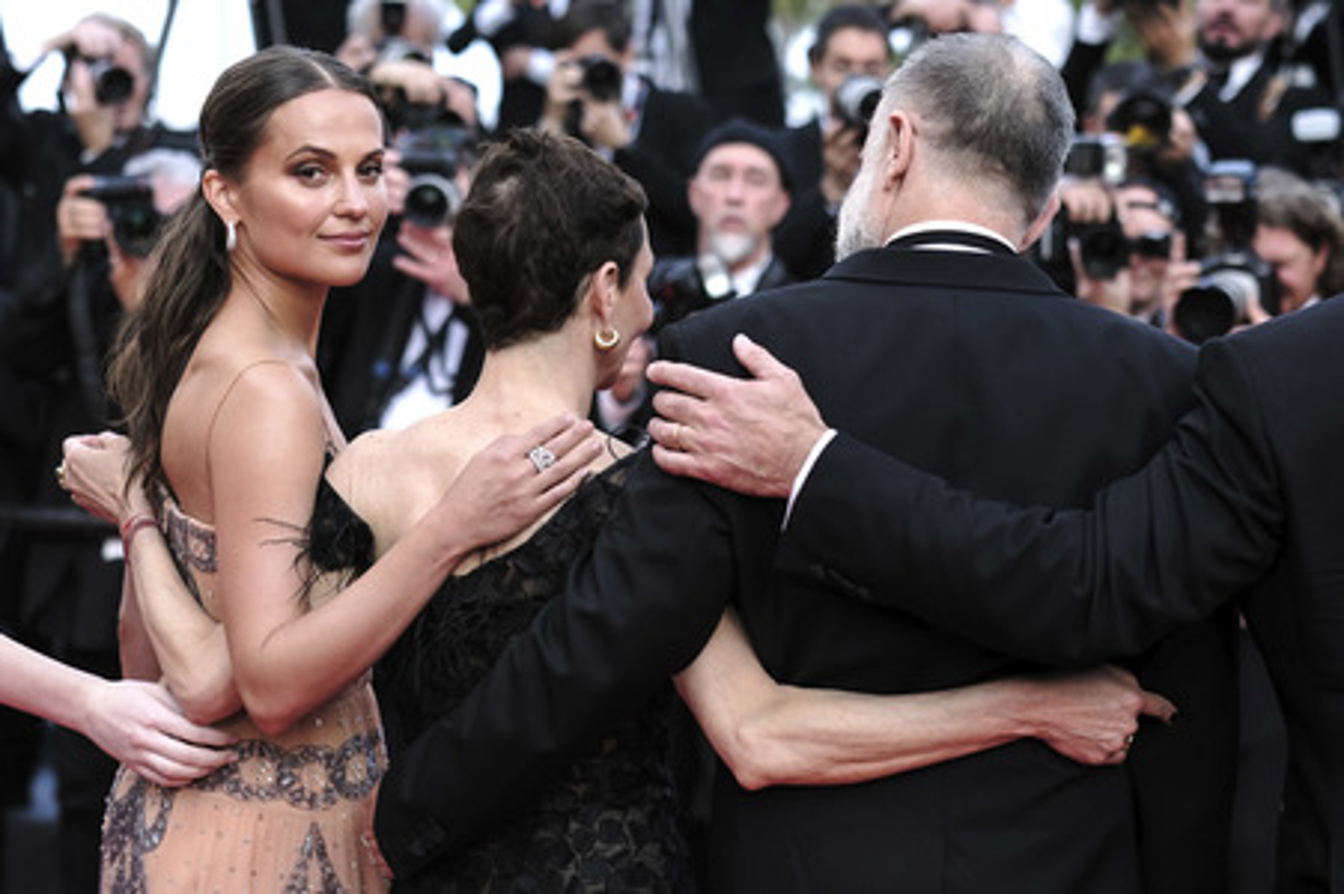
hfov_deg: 24.2
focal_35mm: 84
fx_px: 3134
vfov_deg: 16.2
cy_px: 447
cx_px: 672
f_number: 2.5
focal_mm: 56
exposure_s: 1/2000
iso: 1000
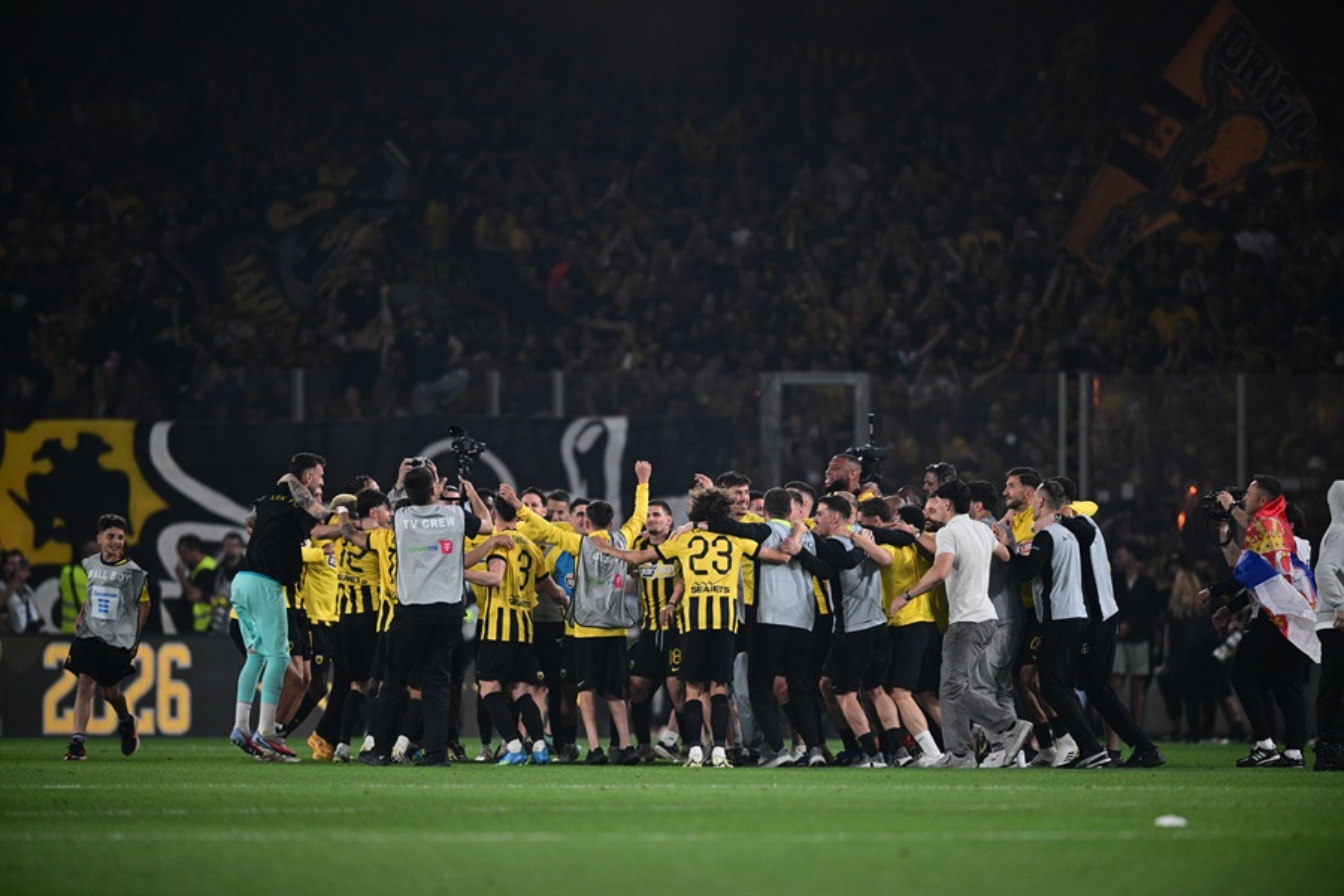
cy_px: 448
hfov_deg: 5.2
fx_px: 14932
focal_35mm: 400
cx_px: 672
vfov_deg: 3.4
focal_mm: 400
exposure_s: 1/1000
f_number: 2.8
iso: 1600
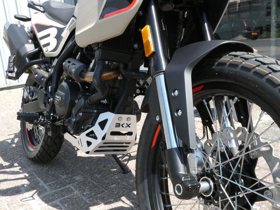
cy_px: 105
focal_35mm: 38
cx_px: 140
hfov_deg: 49.0
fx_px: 307
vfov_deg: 37.7
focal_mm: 6.8
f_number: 5.6
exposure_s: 1/1000
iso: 800
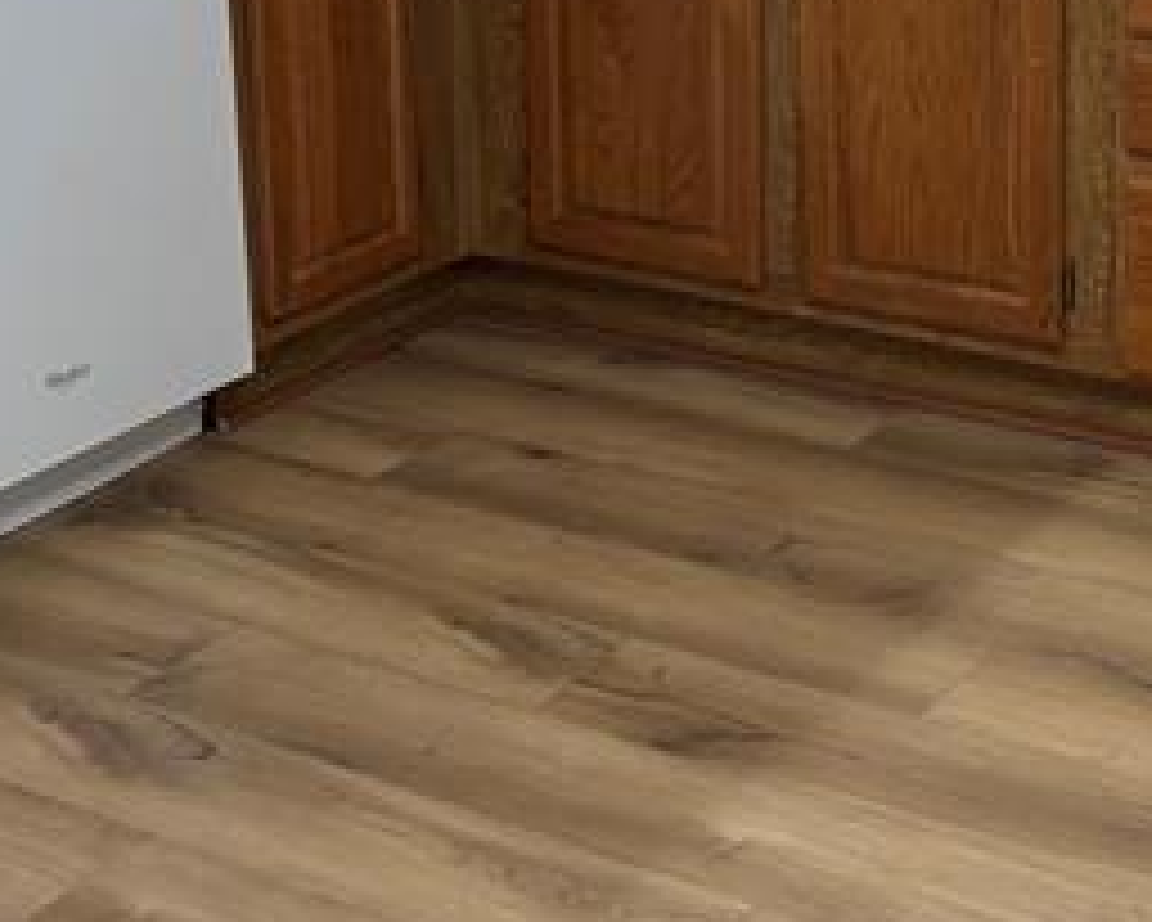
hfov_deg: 24.7
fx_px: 2592
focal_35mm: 76
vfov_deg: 19.2
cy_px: -139
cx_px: 886
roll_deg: +0.8
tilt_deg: -10.3
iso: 80
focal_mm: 5.96
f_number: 1.6
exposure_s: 1/60
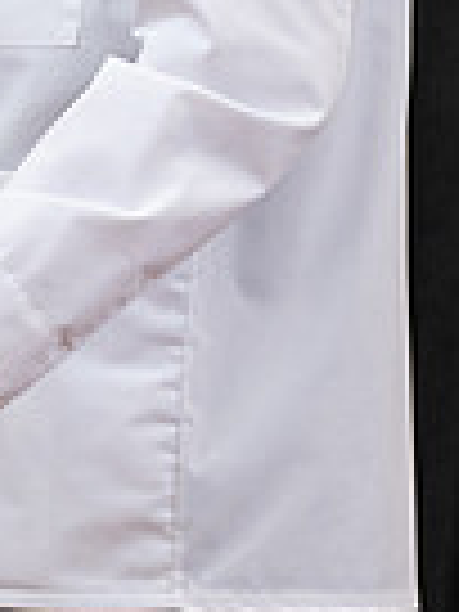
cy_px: -218
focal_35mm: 615
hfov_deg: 2.4
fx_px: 10873
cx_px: -122
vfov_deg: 3.2
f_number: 3.5
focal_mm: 150
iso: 1600
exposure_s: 1/200
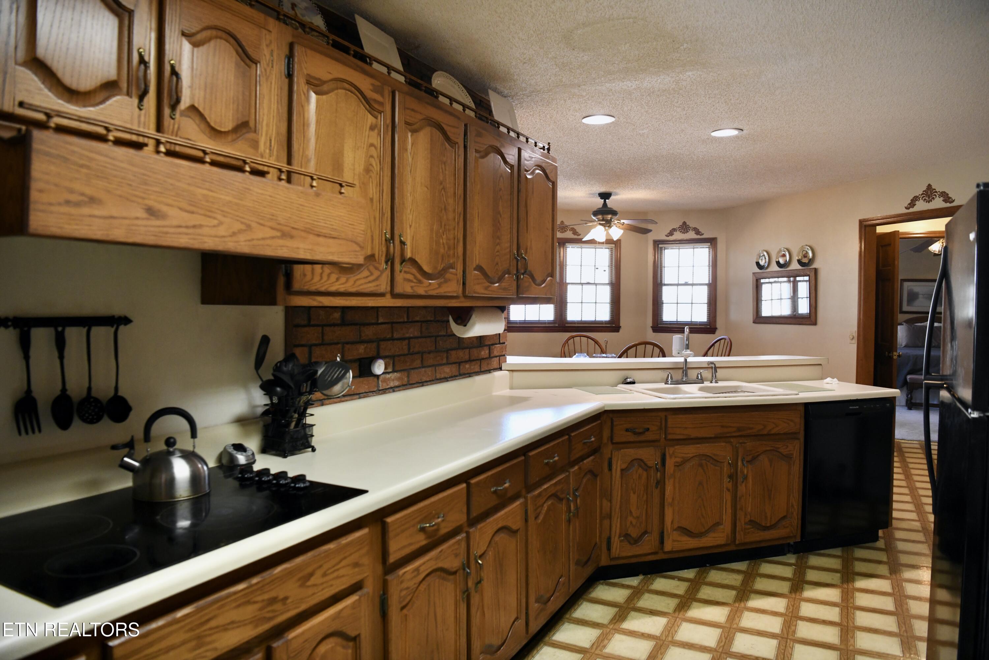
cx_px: 494
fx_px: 659
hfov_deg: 73.7
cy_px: 330
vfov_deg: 53.1
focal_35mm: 24
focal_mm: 24
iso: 2000
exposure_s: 1/200
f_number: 3.5
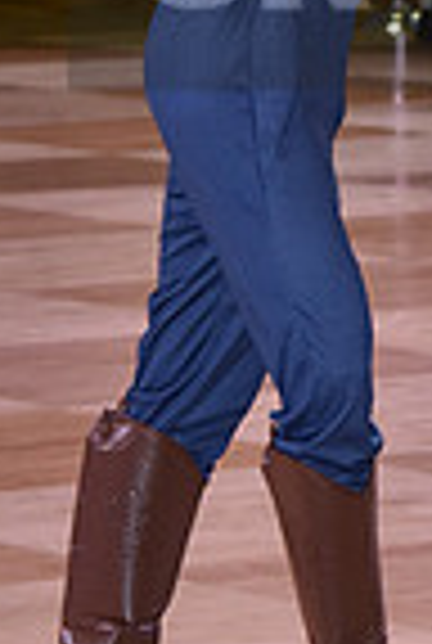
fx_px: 8401
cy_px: -59
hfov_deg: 2.9
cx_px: 691
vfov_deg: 4.4
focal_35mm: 469
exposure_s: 1/250
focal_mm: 116
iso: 1600
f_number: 6.3
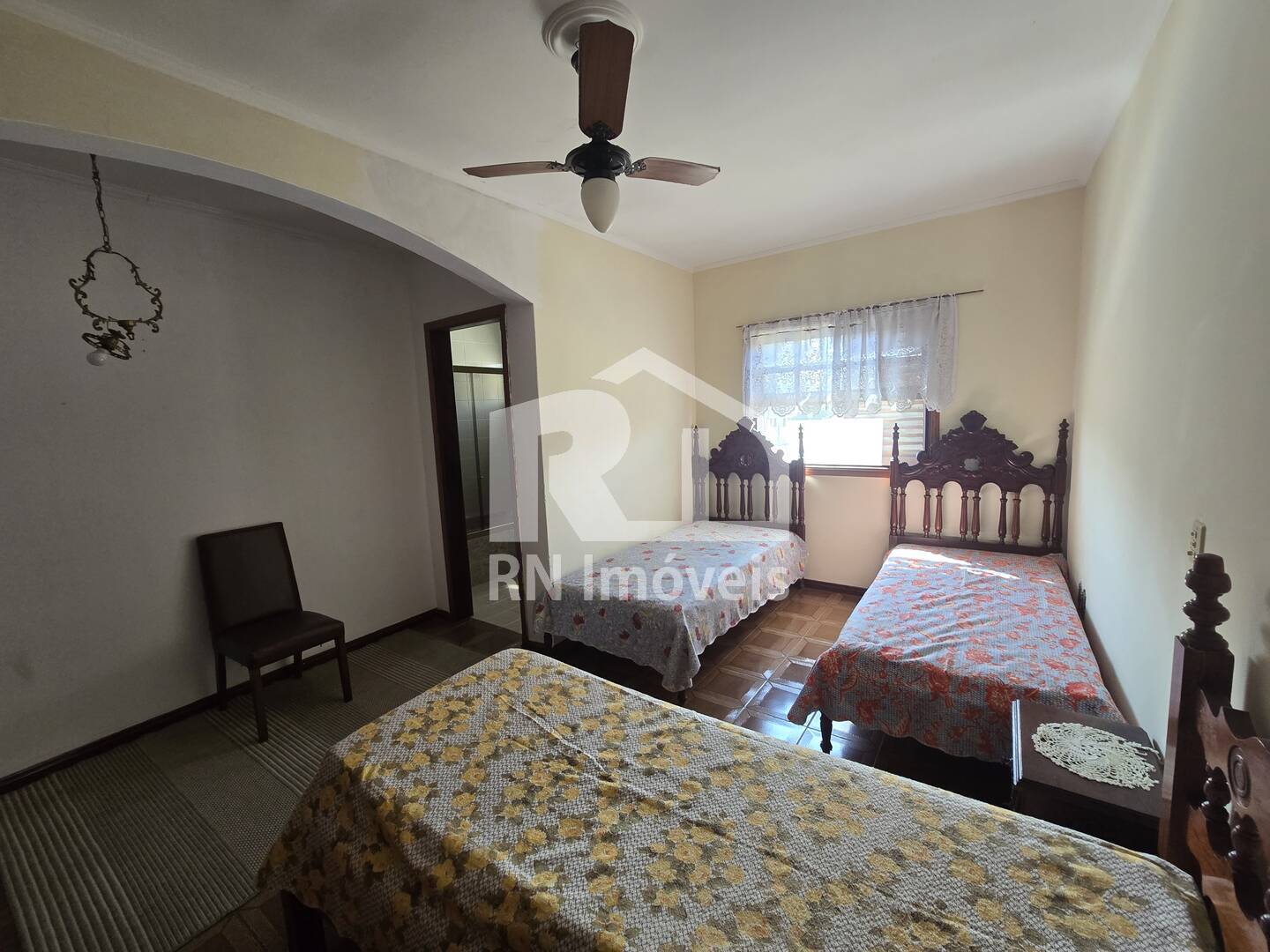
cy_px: 476
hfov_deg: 106.2
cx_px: 635
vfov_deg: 89.9
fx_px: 477
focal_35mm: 13
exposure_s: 1/60
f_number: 2.2
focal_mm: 2.2
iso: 160
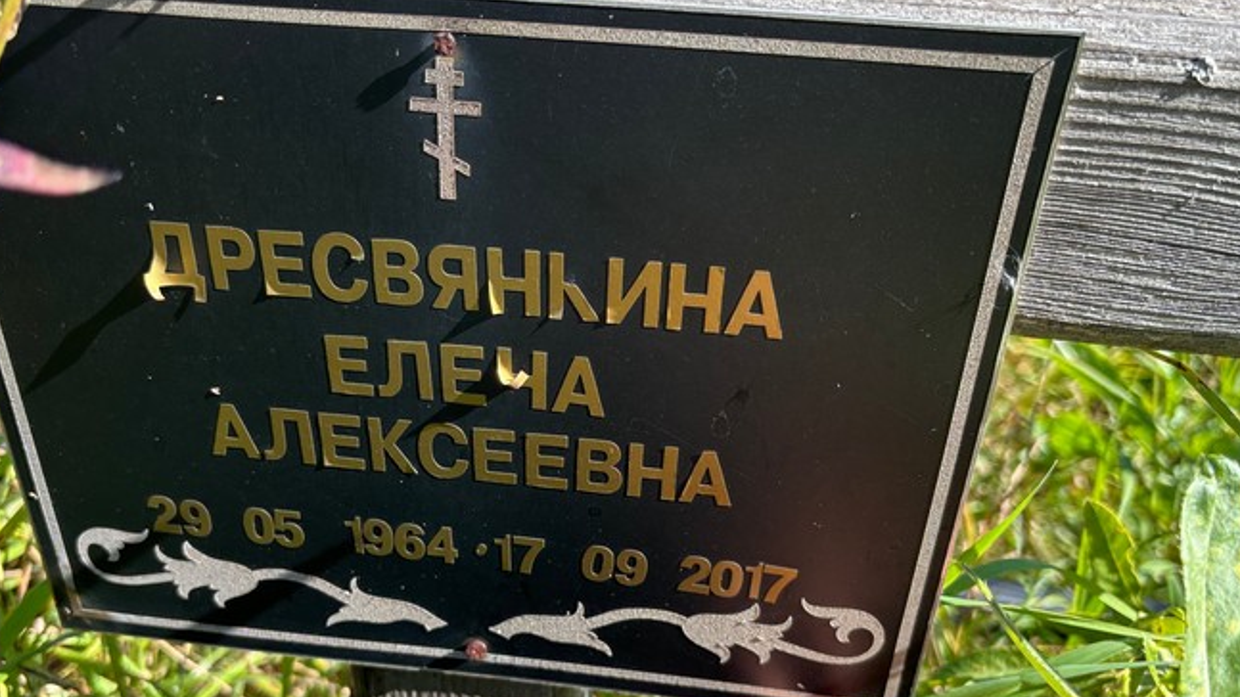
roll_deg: -2.1
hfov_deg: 56.6
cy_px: 435
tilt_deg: -30.7
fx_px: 1151
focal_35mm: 35
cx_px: 586
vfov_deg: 33.6
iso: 50
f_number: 1.6
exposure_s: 1/544
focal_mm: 5.96
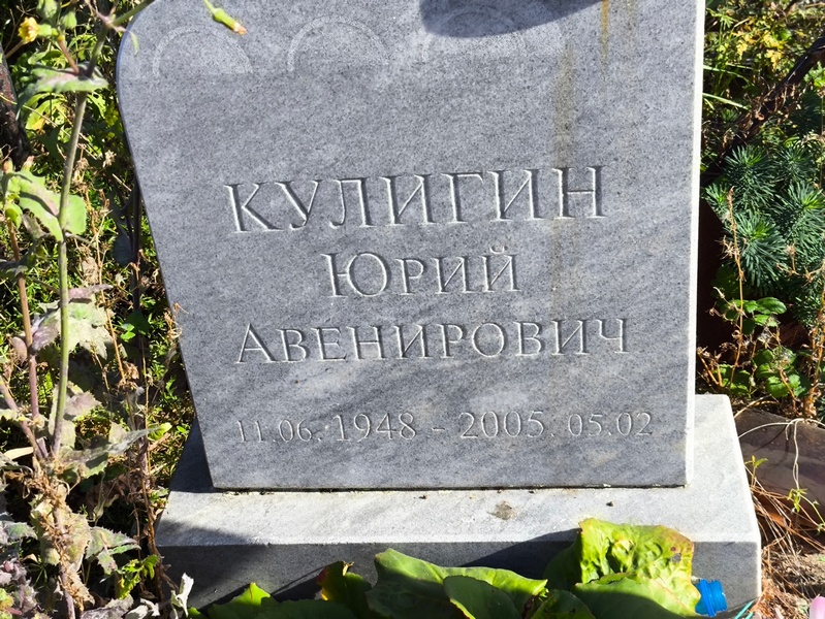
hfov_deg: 38.2
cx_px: 412
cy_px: 310
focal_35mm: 50
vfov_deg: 29.1
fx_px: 1192
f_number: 1.7
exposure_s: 1/569
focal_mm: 4.71
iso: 50
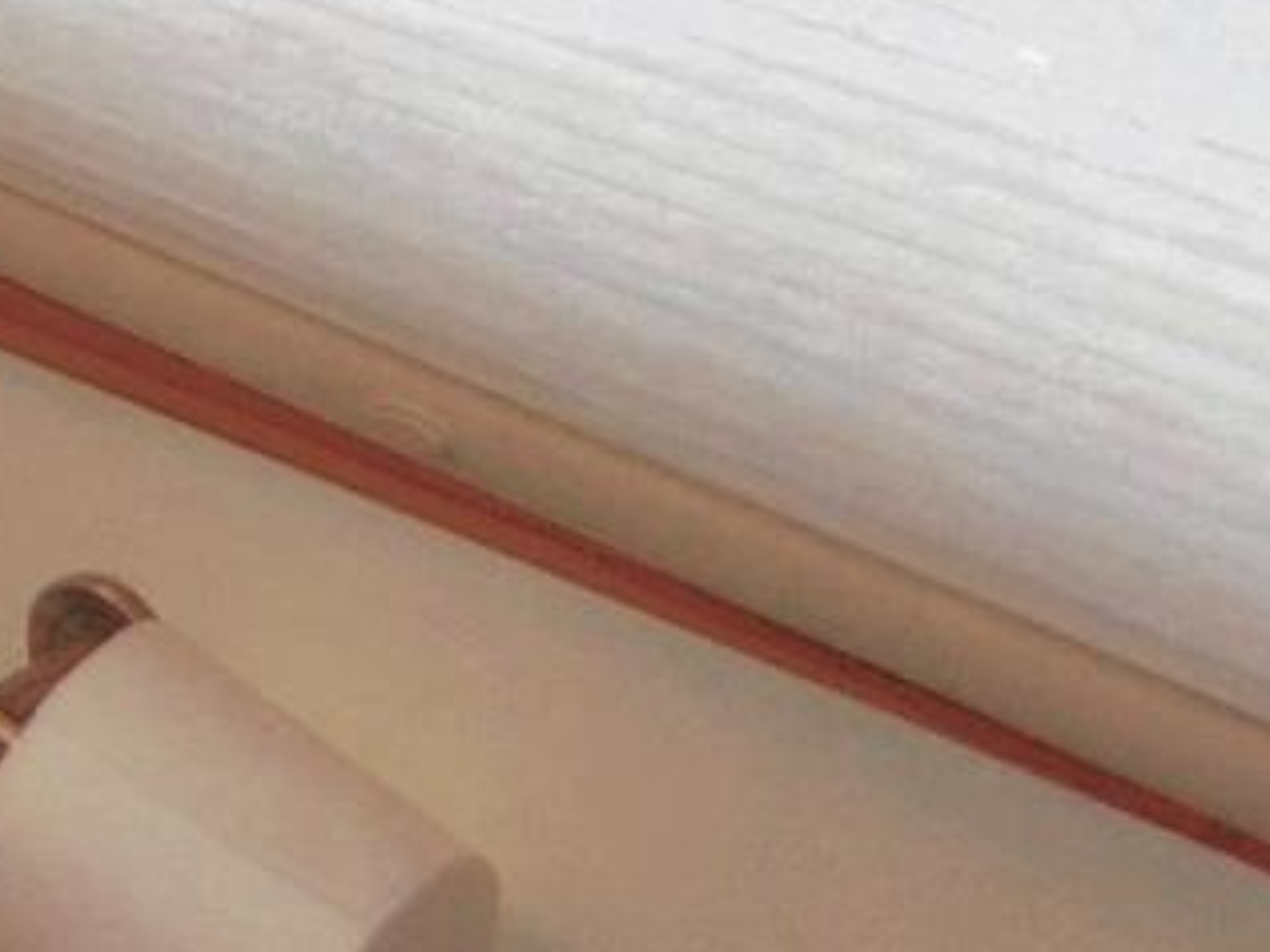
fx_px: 5467
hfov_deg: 10.9
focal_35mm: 149
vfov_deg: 8.4
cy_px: -1924
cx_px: -1925
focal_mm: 4
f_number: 3
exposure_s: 1/30
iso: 180
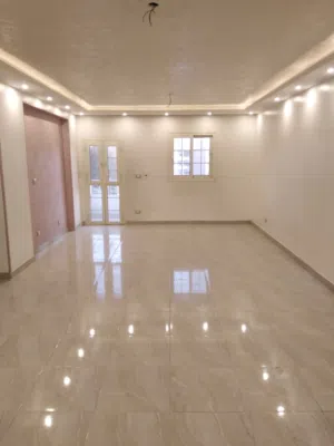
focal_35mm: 26
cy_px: 223
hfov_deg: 53.1
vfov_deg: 67.3
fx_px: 334
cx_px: 167
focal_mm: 3.59
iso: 366
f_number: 1.8
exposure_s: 1/24
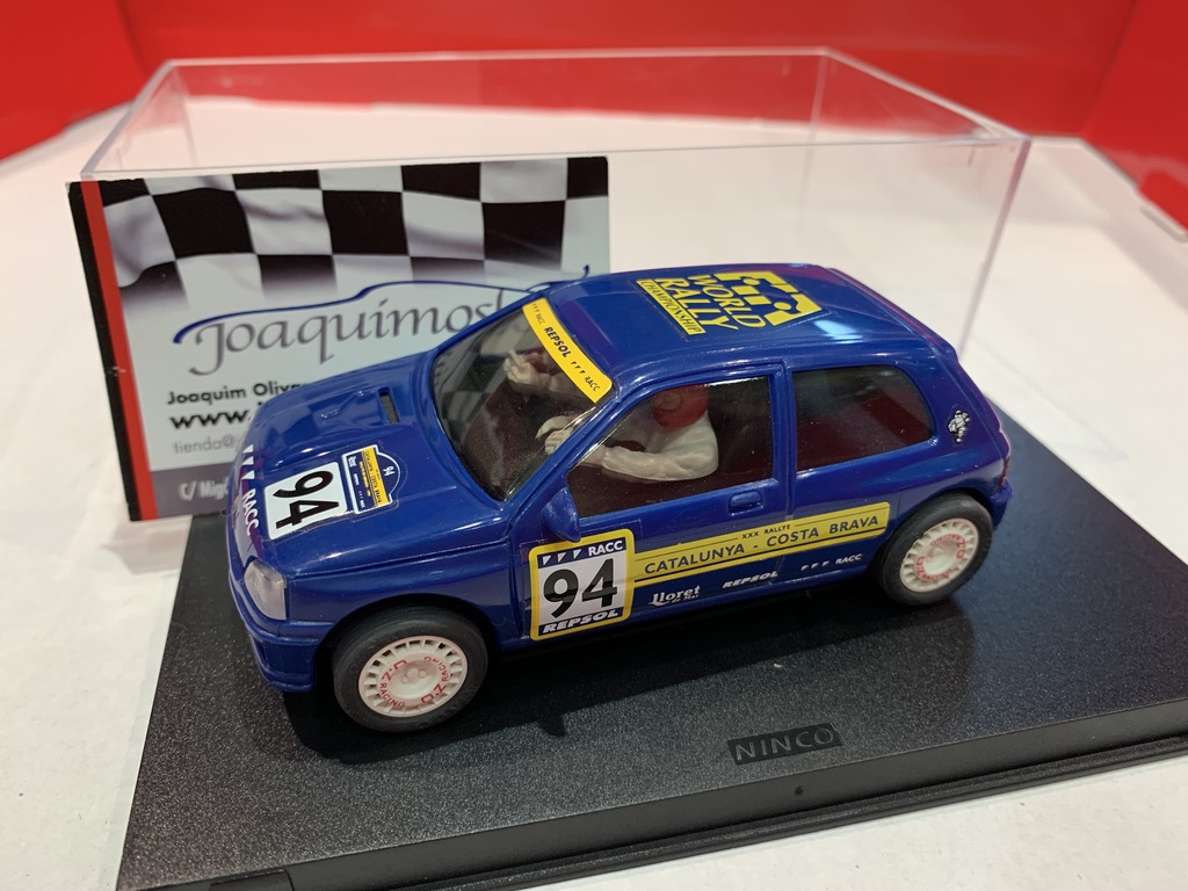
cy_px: 446
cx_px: 594
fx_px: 892
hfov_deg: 67.3
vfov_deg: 53.1
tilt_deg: -31.3
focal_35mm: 26
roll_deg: -1.9
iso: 125
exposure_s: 1/50
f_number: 1.8
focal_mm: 4.25
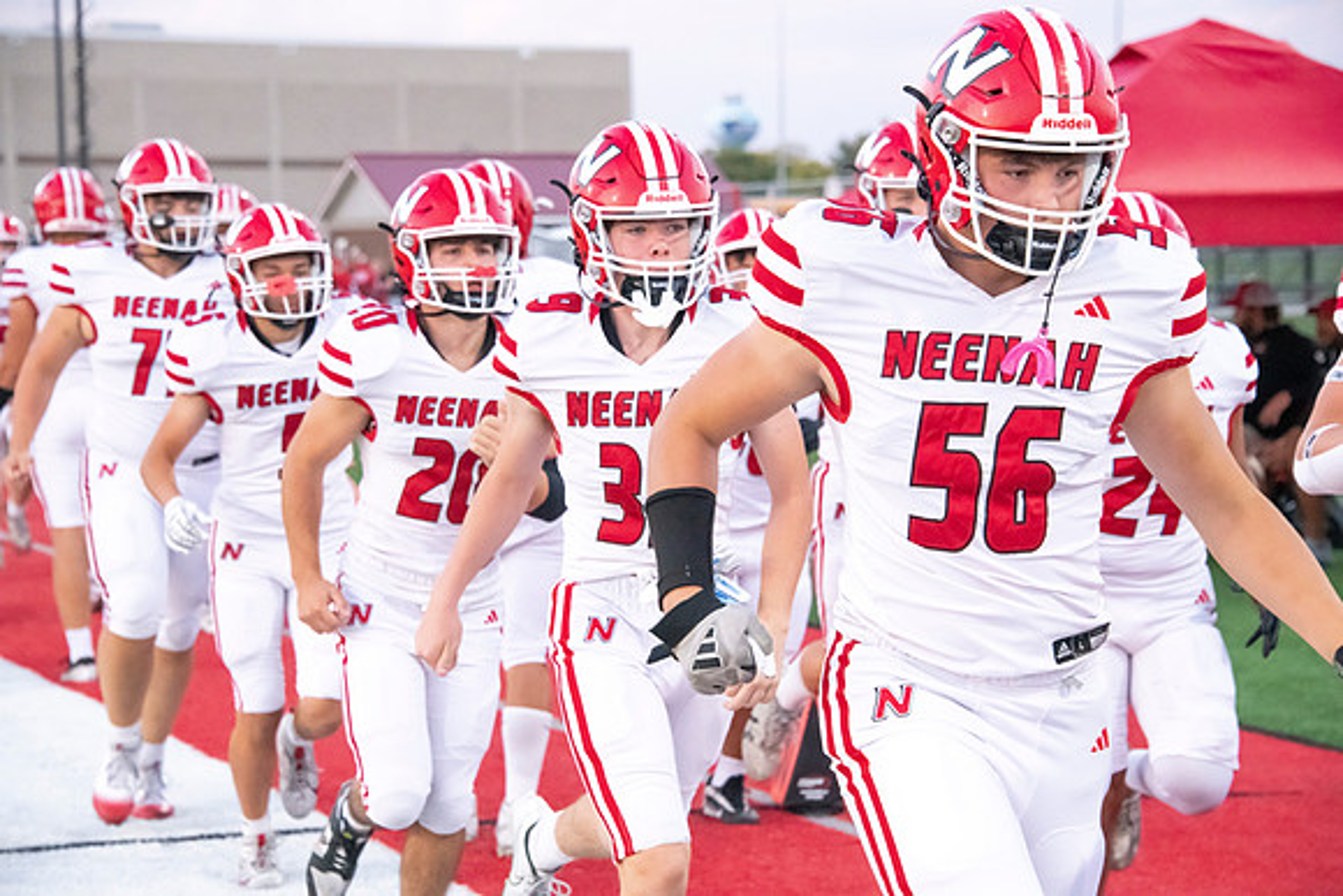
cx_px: 672
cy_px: 448
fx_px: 4664
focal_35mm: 125
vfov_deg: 11.0
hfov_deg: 16.4
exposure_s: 1/800
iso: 10000
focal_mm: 125
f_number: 7.1
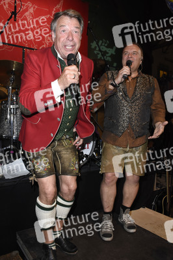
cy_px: 130
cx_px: 86
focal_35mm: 27
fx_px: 195
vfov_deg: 67.4
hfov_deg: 47.9
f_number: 6.3
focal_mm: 18
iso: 800
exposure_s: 1/60
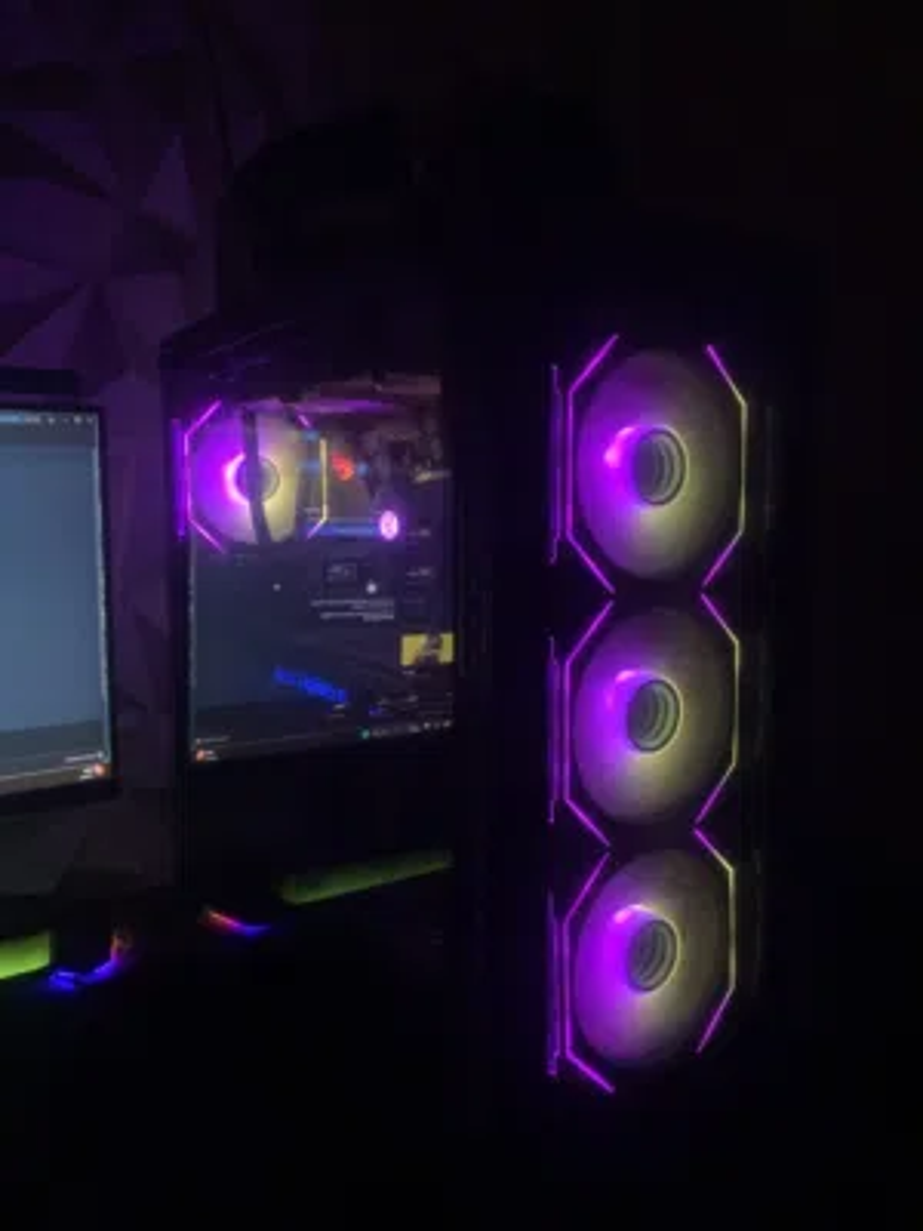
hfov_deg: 53.1
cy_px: 616
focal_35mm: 26
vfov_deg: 67.3
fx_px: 924
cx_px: 462
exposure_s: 1/25
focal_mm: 4.25
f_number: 1.8
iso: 320
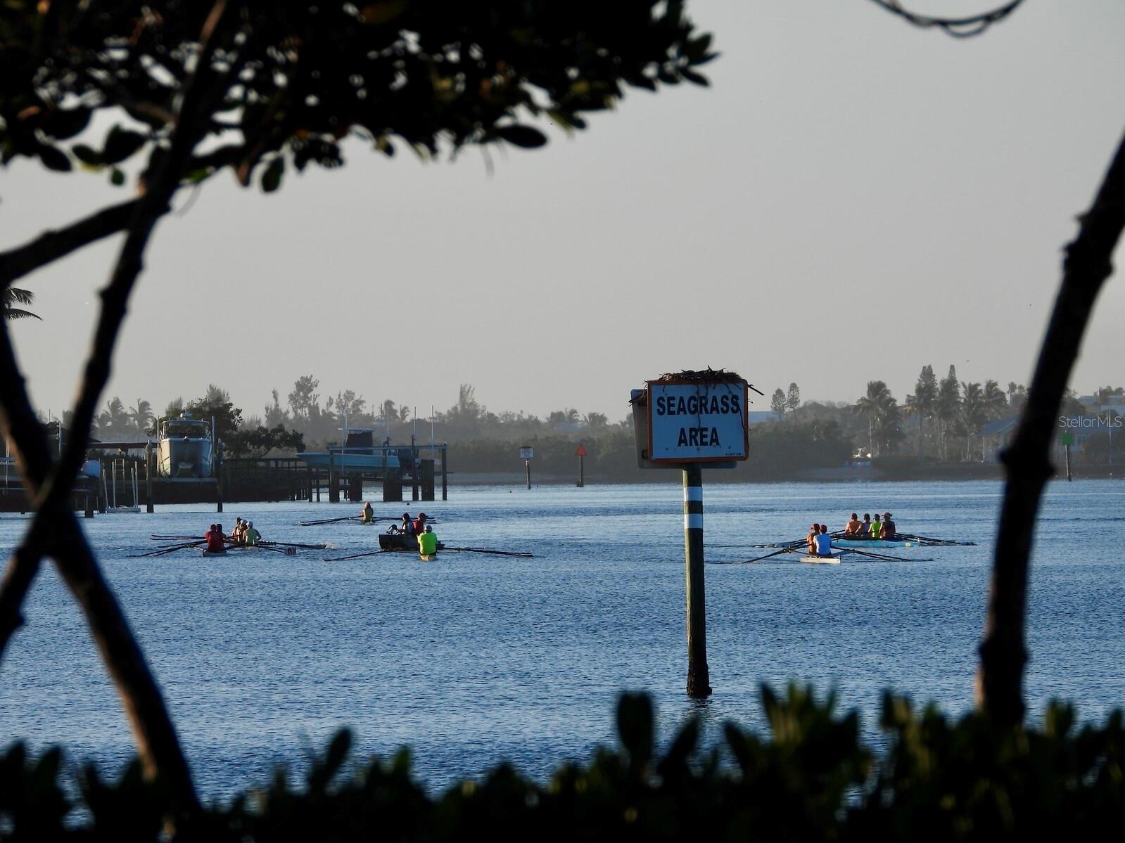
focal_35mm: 500
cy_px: 422
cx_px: 562
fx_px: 16248
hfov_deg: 4.0
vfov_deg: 3.0
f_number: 5
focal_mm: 89.9
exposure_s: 1/500
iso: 100
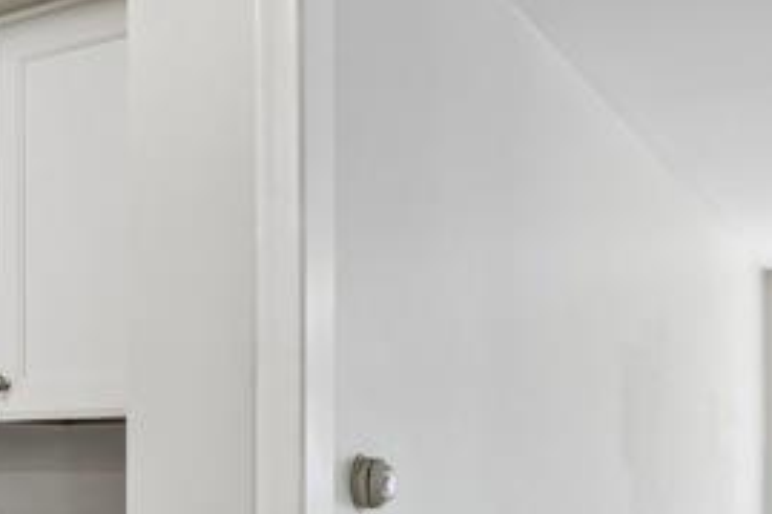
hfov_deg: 26.0
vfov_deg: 22.9
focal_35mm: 57
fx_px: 1222
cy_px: 494
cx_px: -382
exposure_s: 1/10
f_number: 8
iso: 400
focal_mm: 10
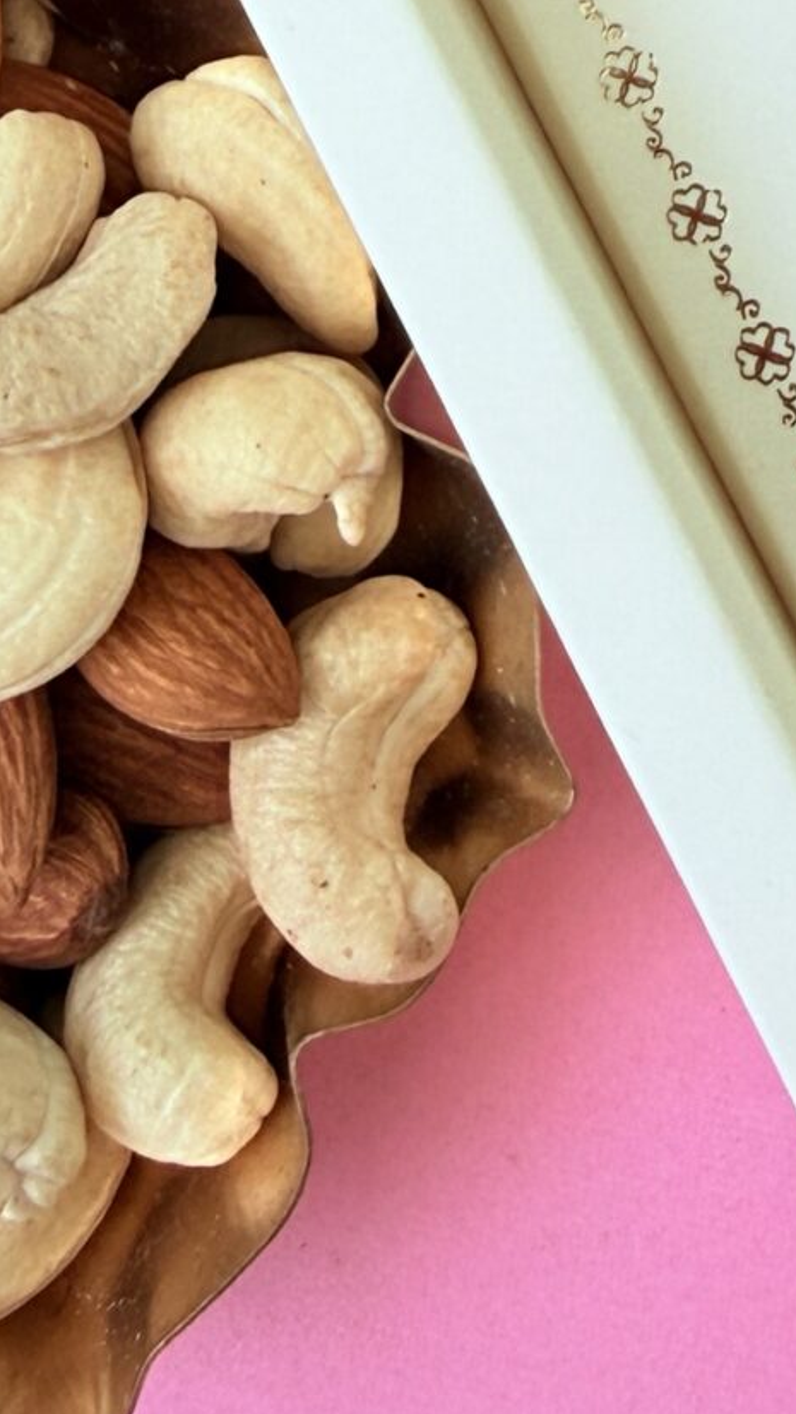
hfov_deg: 14.4
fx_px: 3038
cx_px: 983
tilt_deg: -79.7
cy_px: -248
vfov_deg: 24.0
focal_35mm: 81
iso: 40
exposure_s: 1/236
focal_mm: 2.22
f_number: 2.2
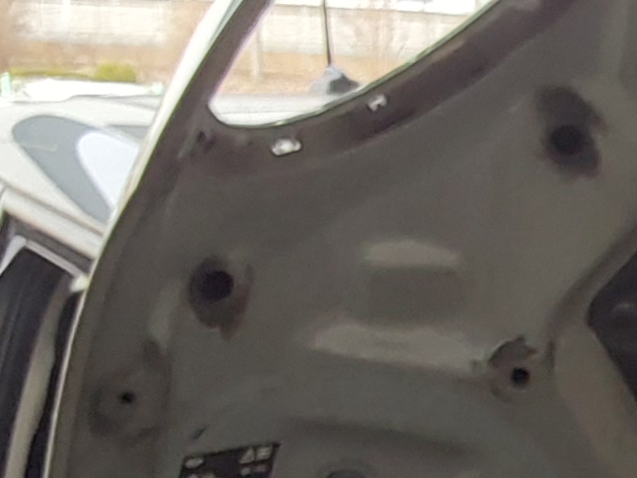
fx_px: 2558
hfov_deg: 12.9
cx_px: 1152
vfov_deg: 10.2
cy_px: 797
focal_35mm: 139
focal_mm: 2.91
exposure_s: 1/120
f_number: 1.9
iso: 80
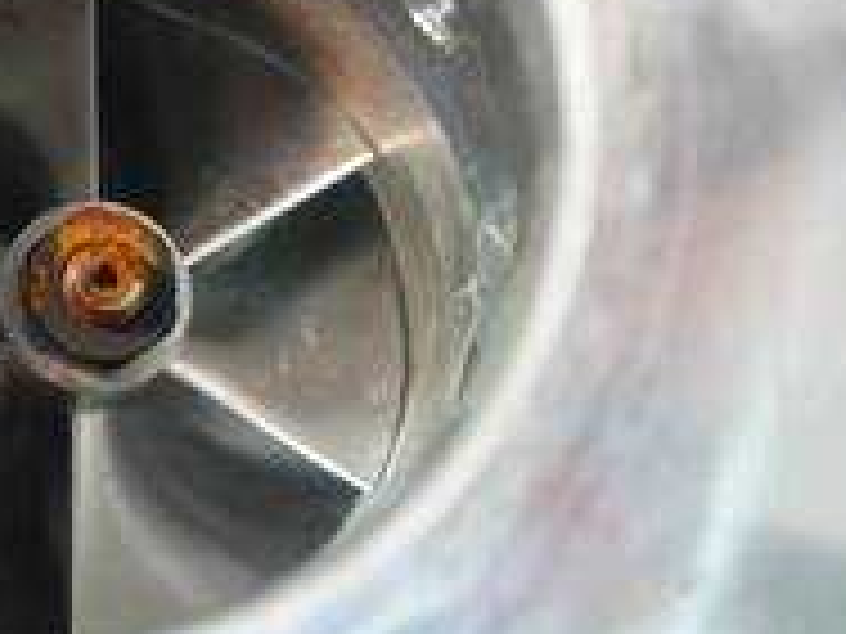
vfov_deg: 11.4
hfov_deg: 15.1
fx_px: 3128
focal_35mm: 128
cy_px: -49
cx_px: -22
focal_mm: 25
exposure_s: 1/60
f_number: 4.6
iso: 2000
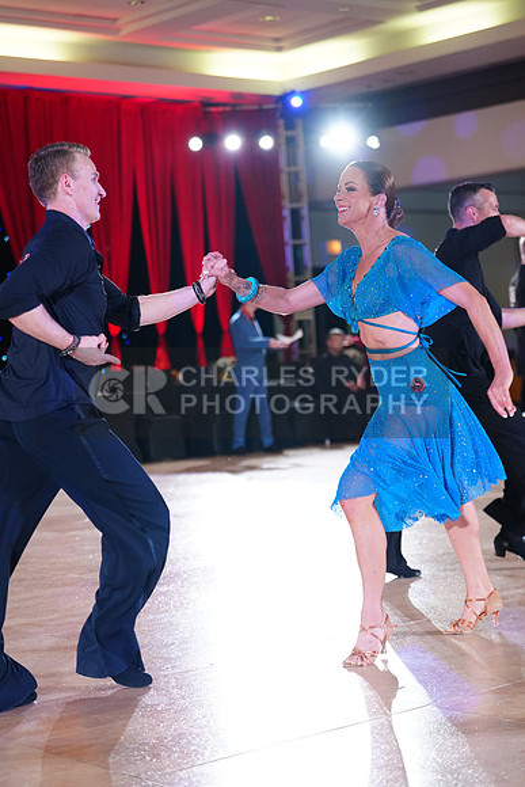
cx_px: 262
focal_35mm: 70
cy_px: 394
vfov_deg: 28.8
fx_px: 1530
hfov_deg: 19.5
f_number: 2.8
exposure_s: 1/400
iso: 2500
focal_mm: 70
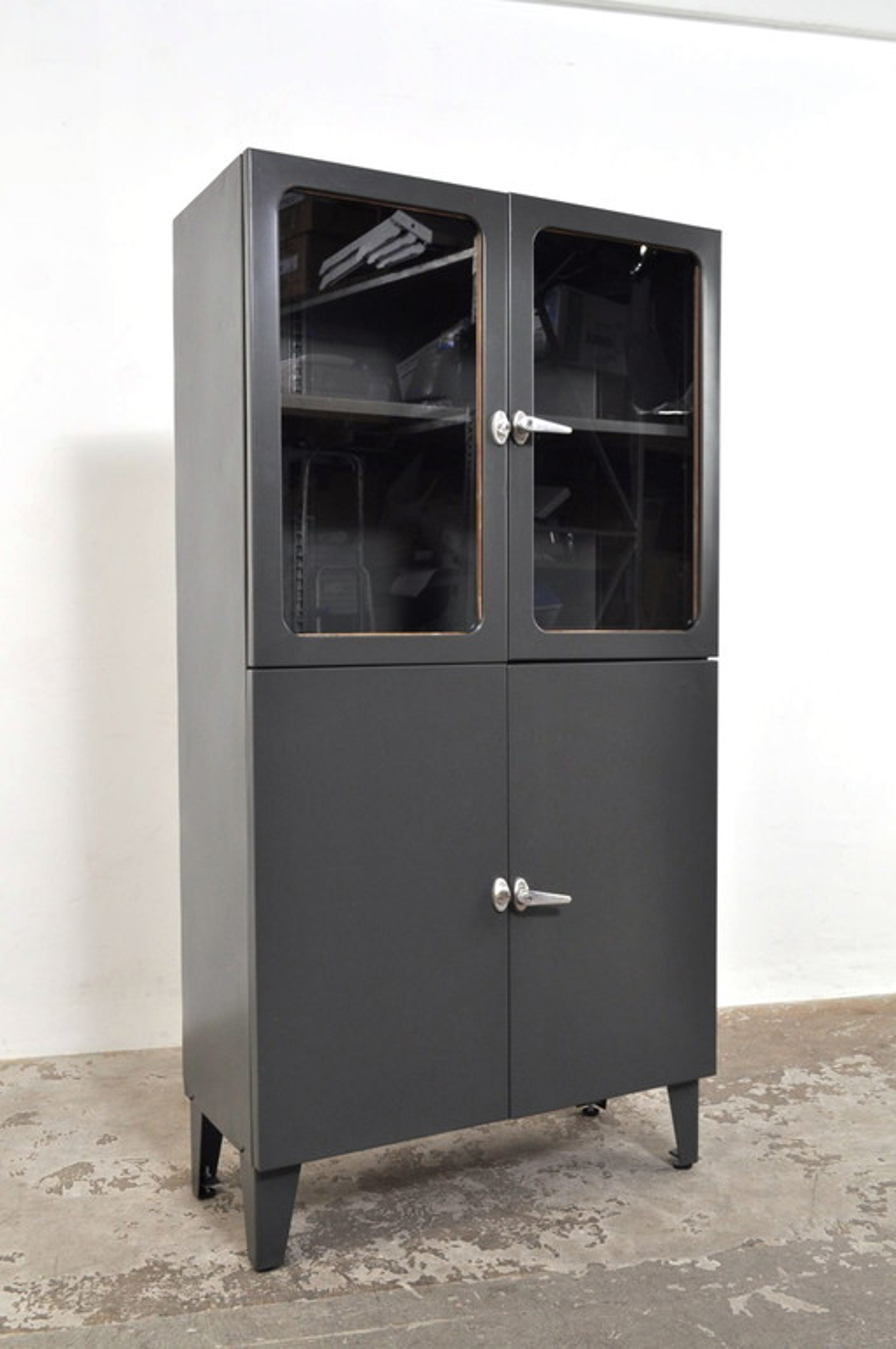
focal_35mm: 33
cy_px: 674
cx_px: 448
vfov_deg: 57.3
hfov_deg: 39.9
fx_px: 1235
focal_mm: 22
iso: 400
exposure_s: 1/125
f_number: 8
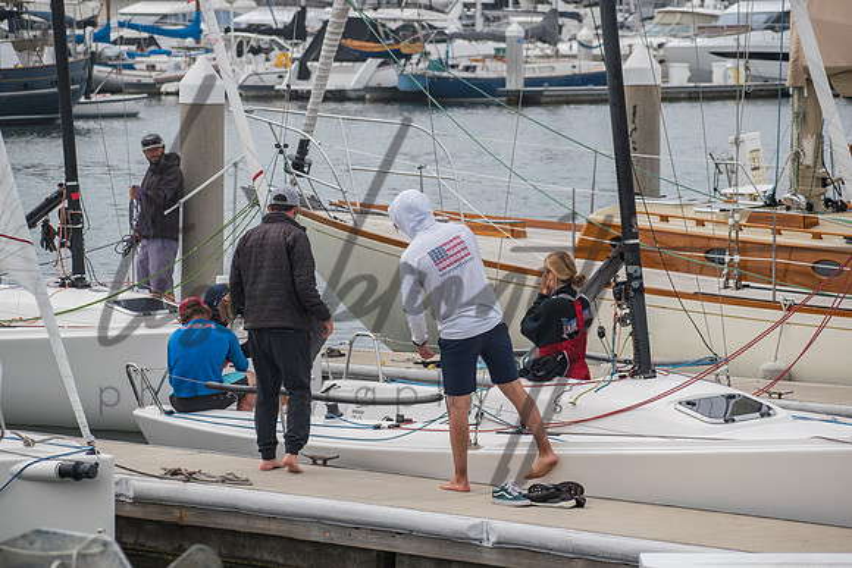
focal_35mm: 147
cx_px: 426
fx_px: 3480
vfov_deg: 9.3
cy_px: 284
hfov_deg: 14.0
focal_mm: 98
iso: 100
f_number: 6.3
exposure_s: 1/500
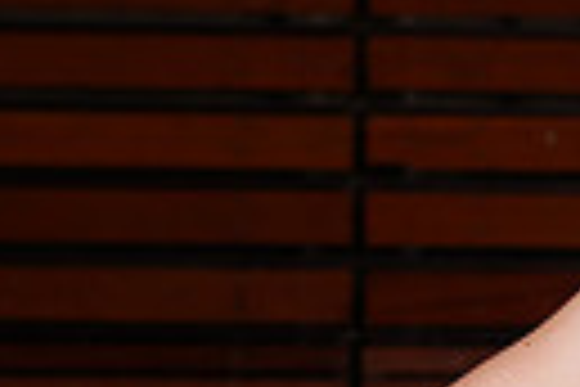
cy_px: 533
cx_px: 1070
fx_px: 5058
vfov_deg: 4.4
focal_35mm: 314
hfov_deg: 6.4
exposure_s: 1/200
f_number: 6.3
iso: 200
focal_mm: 70
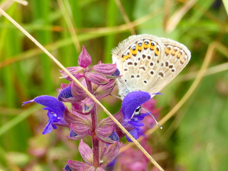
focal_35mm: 141
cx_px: 114
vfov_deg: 10.5
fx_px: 929
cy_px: 86
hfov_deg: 14.0
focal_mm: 25.2
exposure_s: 1/80
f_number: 5.3
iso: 125
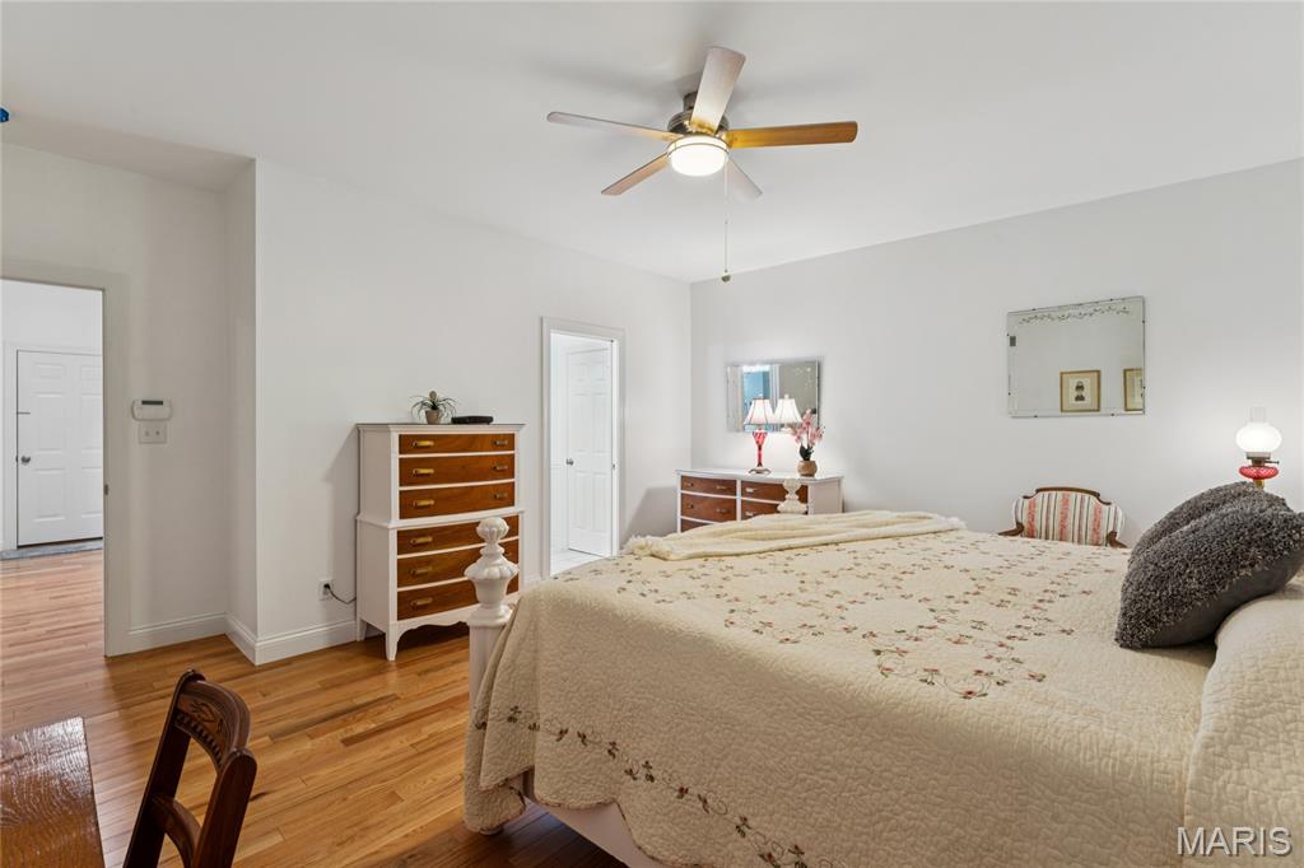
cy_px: 434
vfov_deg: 73.4
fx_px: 583
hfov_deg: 96.4
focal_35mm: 16
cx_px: 652
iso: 200
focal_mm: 16.1
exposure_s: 1/2
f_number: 13
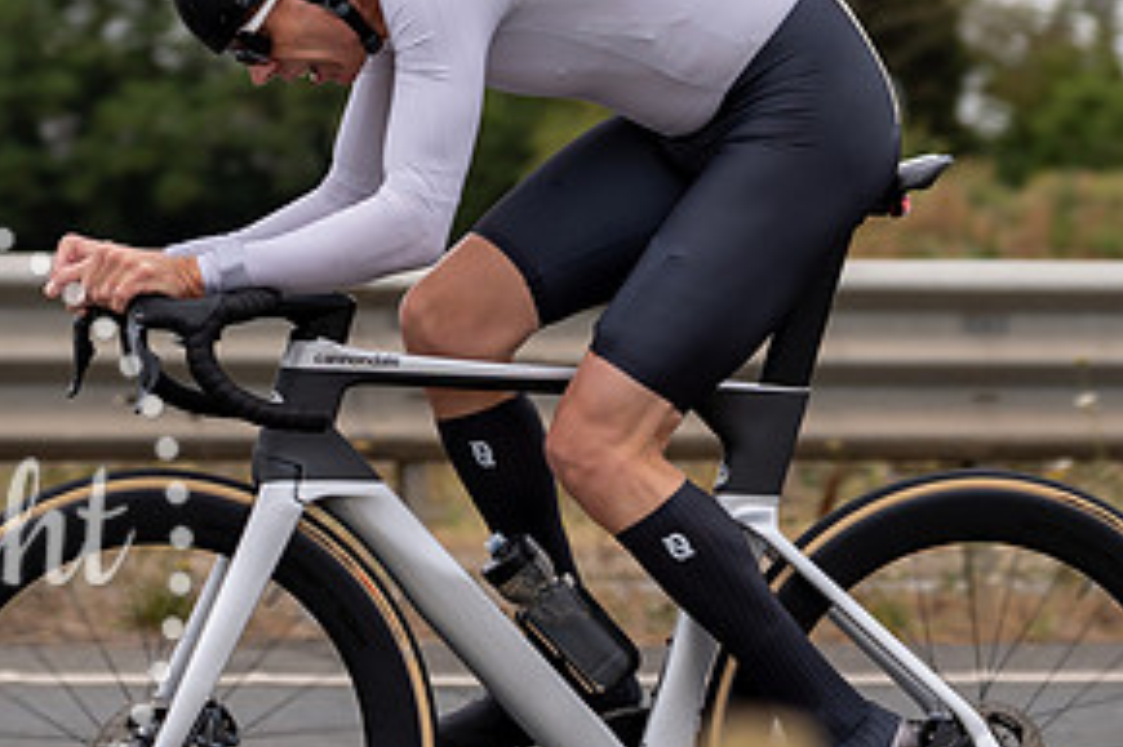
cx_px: 497
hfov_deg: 9.9
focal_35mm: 207
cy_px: 196
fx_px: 6453
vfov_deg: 6.6
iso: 100
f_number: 3.2
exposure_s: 1/800
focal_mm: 70
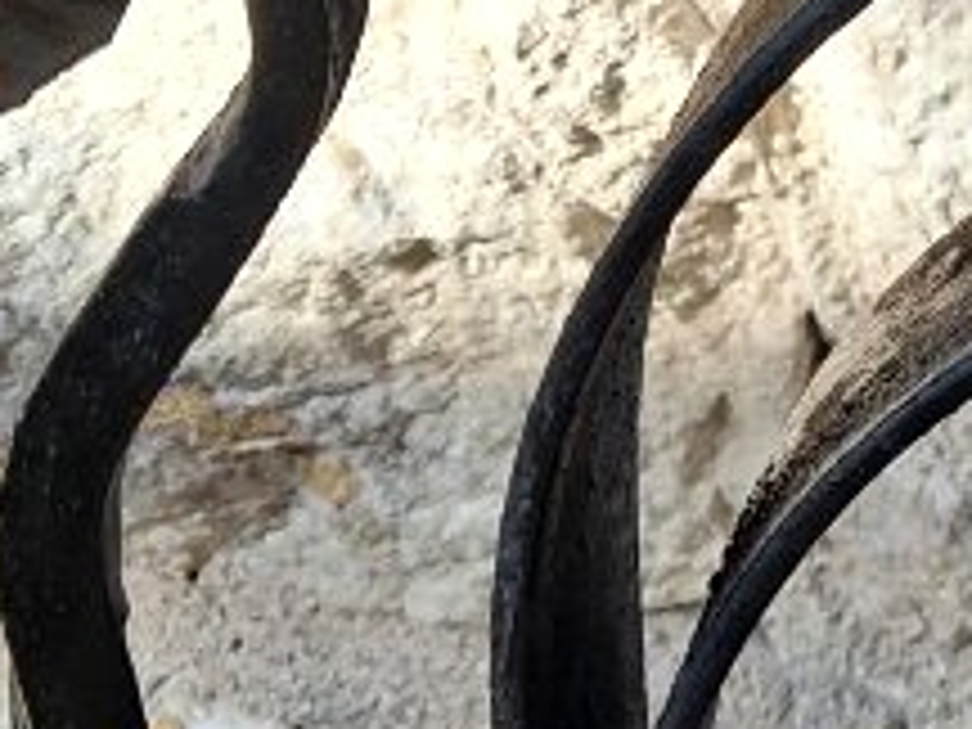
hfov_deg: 12.2
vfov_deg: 9.3
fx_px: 4212
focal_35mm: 150
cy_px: -684
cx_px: 1678
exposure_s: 1/216
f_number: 1.8
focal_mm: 4
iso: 25
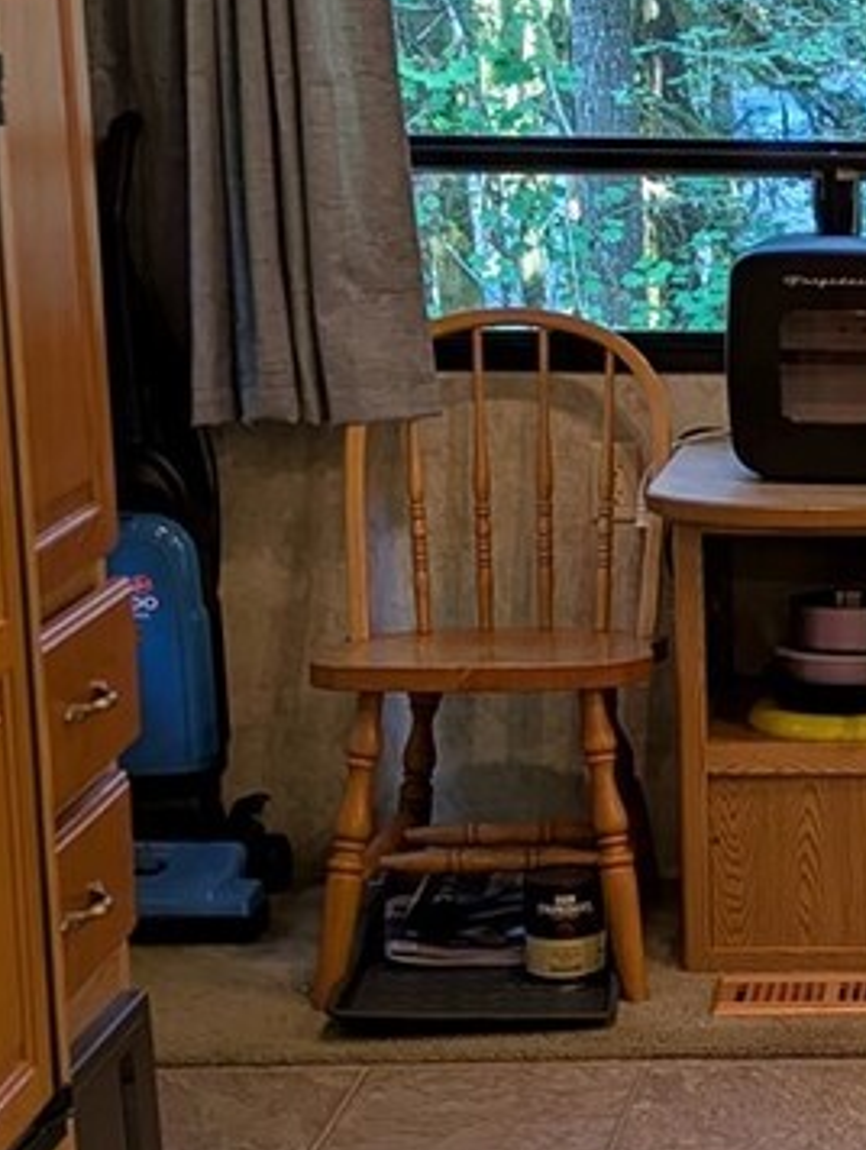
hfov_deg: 13.6
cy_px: 569
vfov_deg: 19.4
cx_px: 1414
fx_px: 3361
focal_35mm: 101
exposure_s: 1/10
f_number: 1.89
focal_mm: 5.43
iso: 51
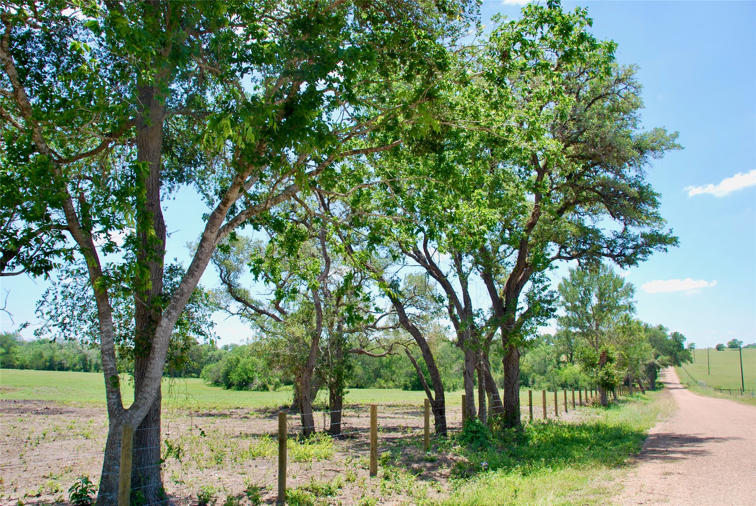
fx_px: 568
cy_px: 253
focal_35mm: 27
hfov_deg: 67.3
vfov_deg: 48.0
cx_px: 378
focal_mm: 18
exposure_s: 1/160
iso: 100
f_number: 6.3
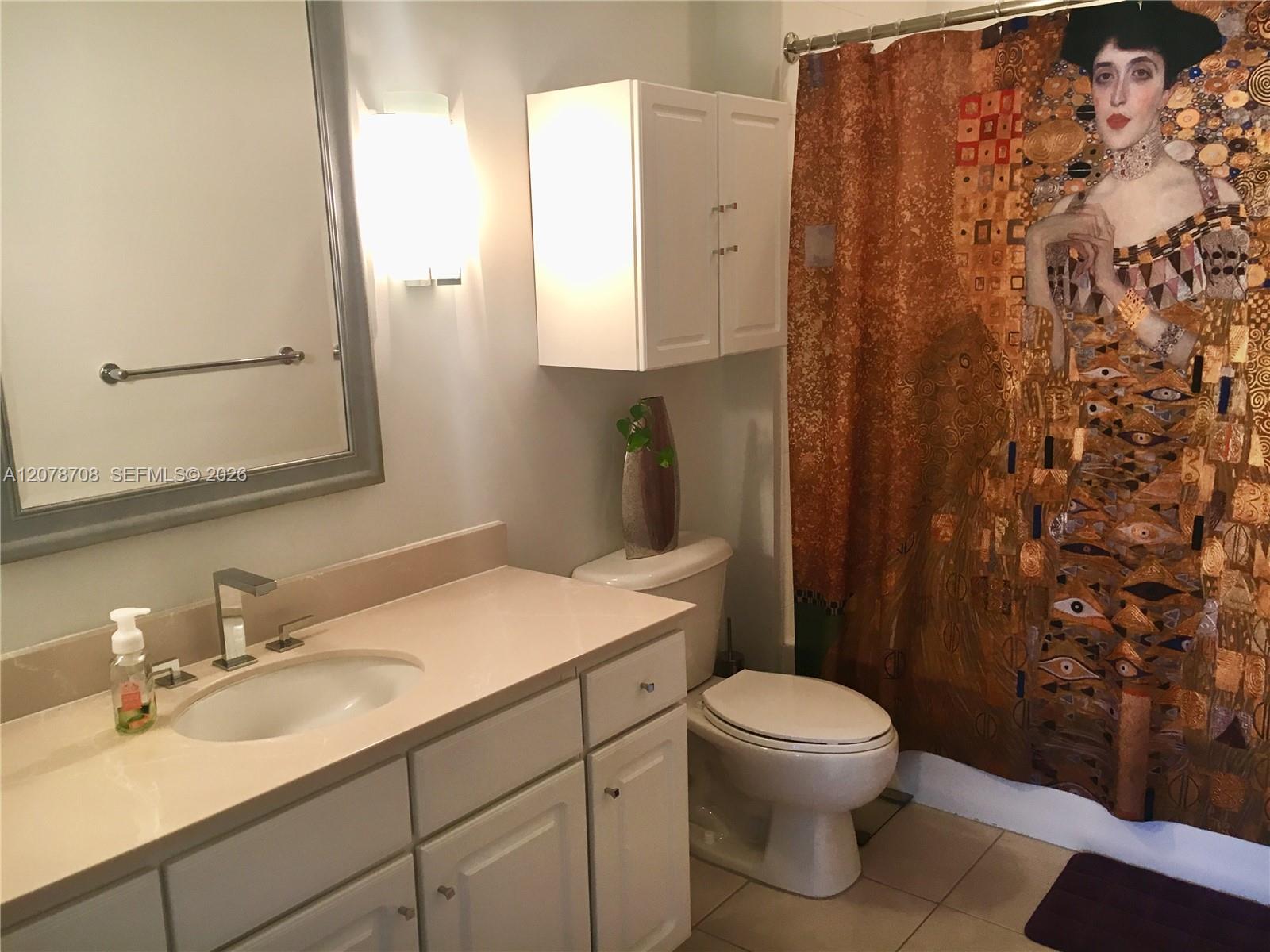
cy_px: 476
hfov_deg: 61.7
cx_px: 635
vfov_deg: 48.2
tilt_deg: -12.2
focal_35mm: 29
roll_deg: +2.6
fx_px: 1064
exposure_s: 1/30
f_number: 2.2
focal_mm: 4.15
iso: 64
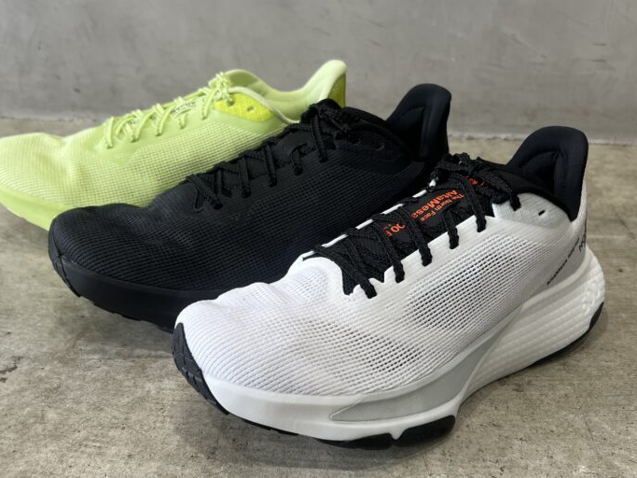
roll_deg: -2.0
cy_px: 263
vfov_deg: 36.8
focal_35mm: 39
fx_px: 718
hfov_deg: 47.8
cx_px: 356
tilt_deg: -28.5
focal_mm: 5.7
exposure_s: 1/120
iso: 80
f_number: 1.5
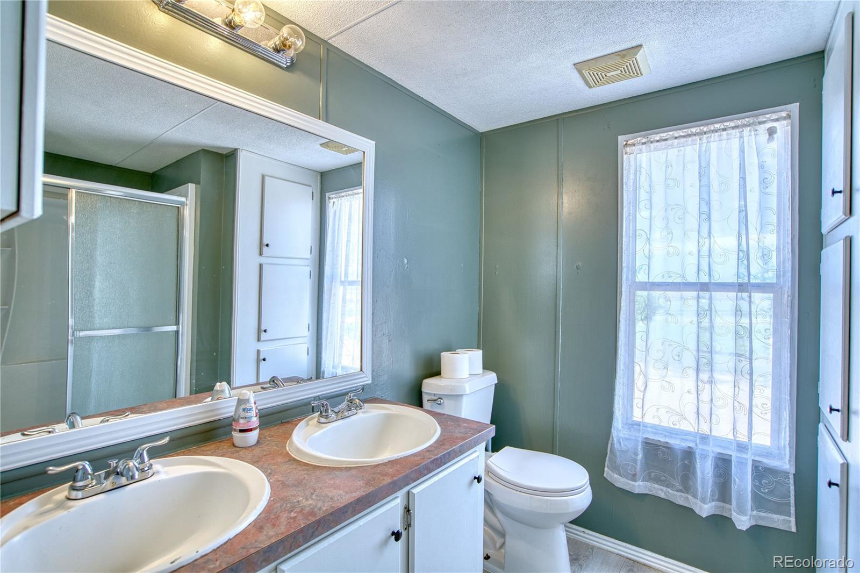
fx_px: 406
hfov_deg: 93.3
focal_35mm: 17
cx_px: 430
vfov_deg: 70.4
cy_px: 286
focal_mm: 17
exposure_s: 1/200
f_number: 4
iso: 500
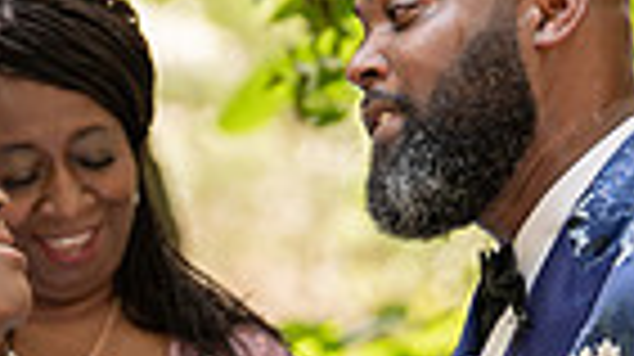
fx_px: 10766
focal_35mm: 641
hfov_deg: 3.4
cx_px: 206
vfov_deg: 1.9
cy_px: 503
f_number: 4
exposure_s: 1/200
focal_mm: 143
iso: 400
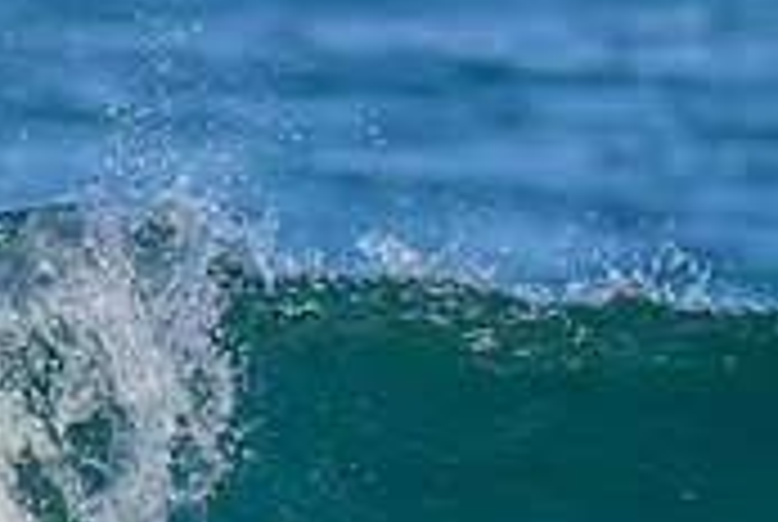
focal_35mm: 3378
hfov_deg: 0.6
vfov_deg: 0.4
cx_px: -263
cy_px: 515
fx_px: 73127
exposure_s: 1/2000
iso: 220
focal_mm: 800
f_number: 6.3
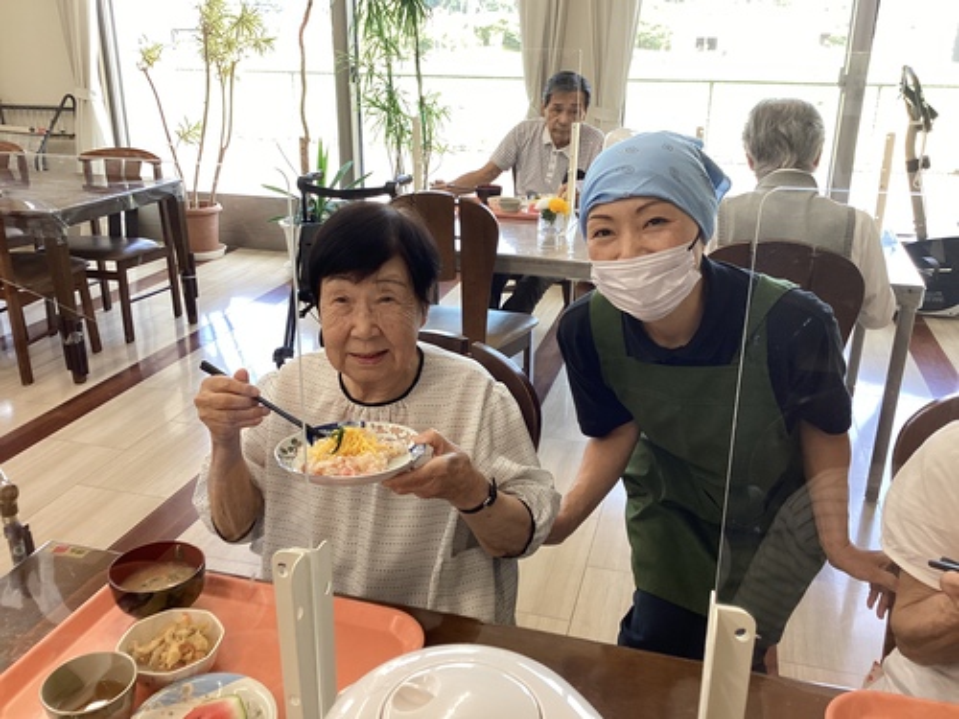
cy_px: 360
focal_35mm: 31
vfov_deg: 45.4
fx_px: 859
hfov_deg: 58.4
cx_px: 480
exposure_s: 1/120
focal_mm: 3.3
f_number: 2.4
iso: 80
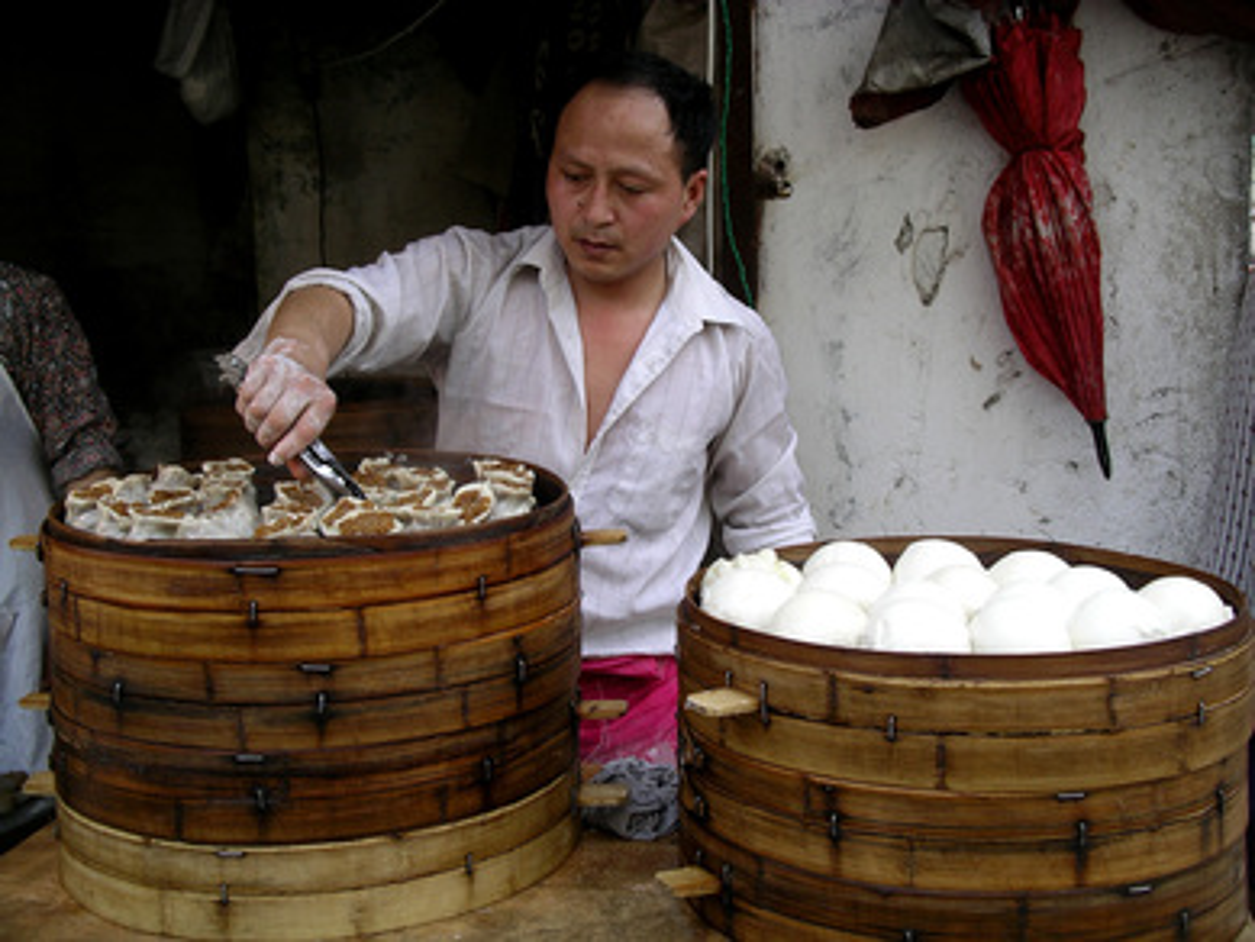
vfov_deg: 28.0
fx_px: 1886
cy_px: 471
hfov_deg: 36.8
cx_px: 628
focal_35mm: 52
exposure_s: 1/192
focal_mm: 10.9
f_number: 3.2
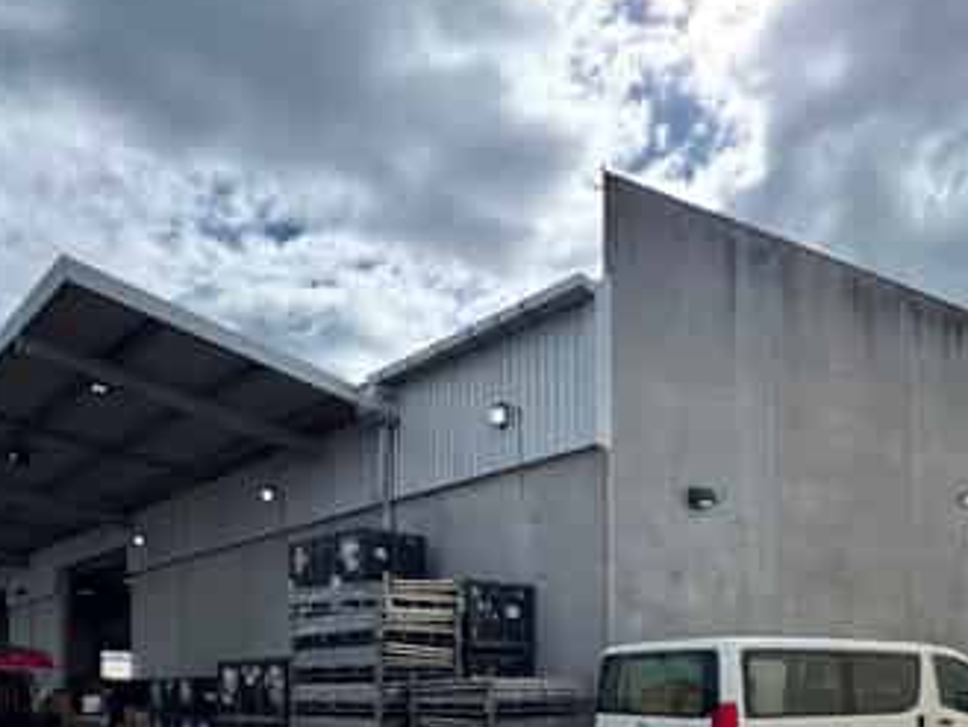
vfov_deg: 44.2
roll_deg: +0.6
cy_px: 684
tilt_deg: +1.2
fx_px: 783
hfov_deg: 62.9
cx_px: 574
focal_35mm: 28
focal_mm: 2.22
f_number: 2.2
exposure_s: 1/1506
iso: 50
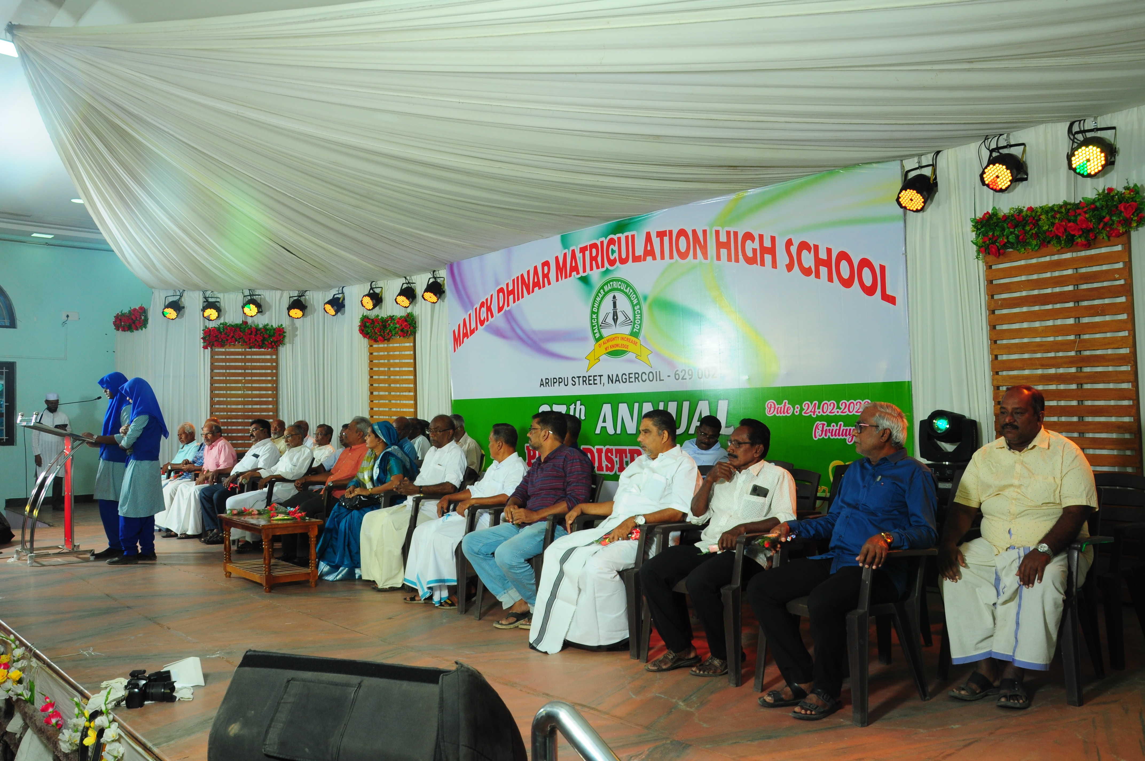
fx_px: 858
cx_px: 572
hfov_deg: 67.4
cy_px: 380
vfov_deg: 47.8
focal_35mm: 27
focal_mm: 18
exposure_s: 1/125
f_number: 11
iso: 320
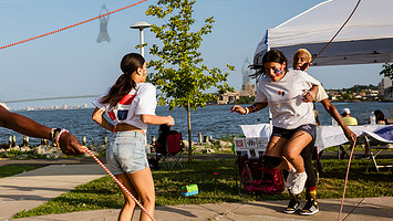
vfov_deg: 22.6
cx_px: 103
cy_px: 130
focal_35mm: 53
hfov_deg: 38.3
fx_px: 553
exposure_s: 1/1000
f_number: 5
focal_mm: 31
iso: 250
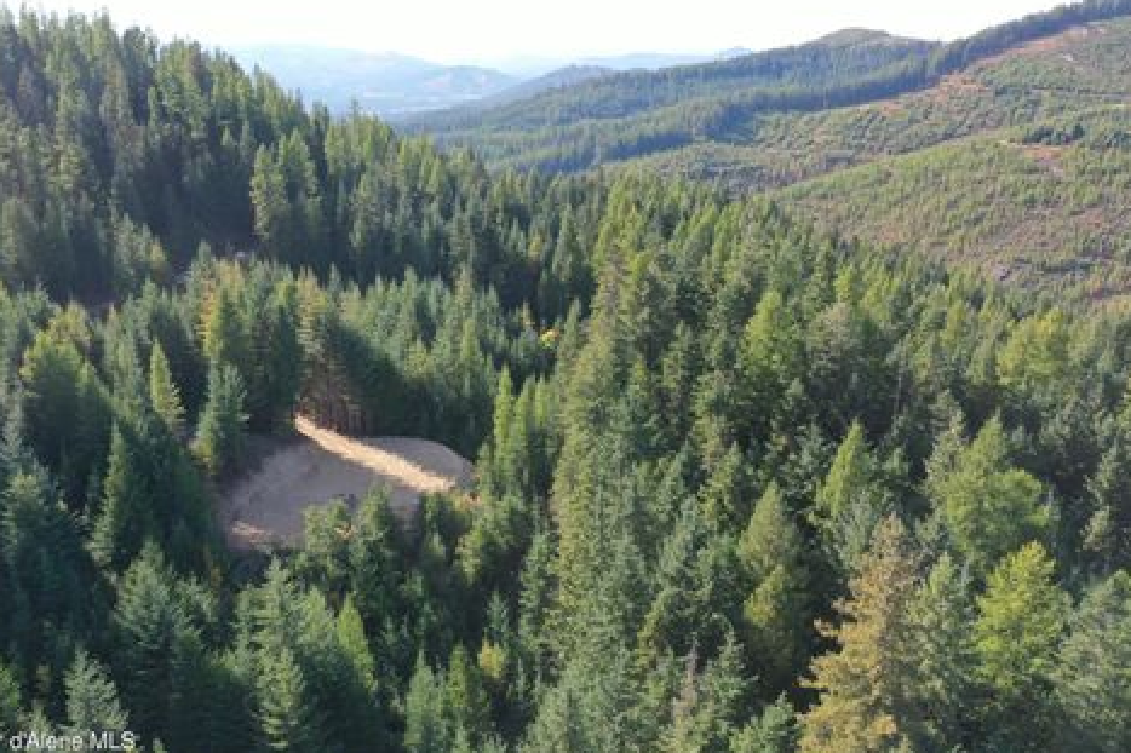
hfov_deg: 61.9
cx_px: 545
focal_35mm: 30
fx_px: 942
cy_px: 374
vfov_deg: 43.6
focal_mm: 10.26
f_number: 5
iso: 100
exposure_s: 1/200
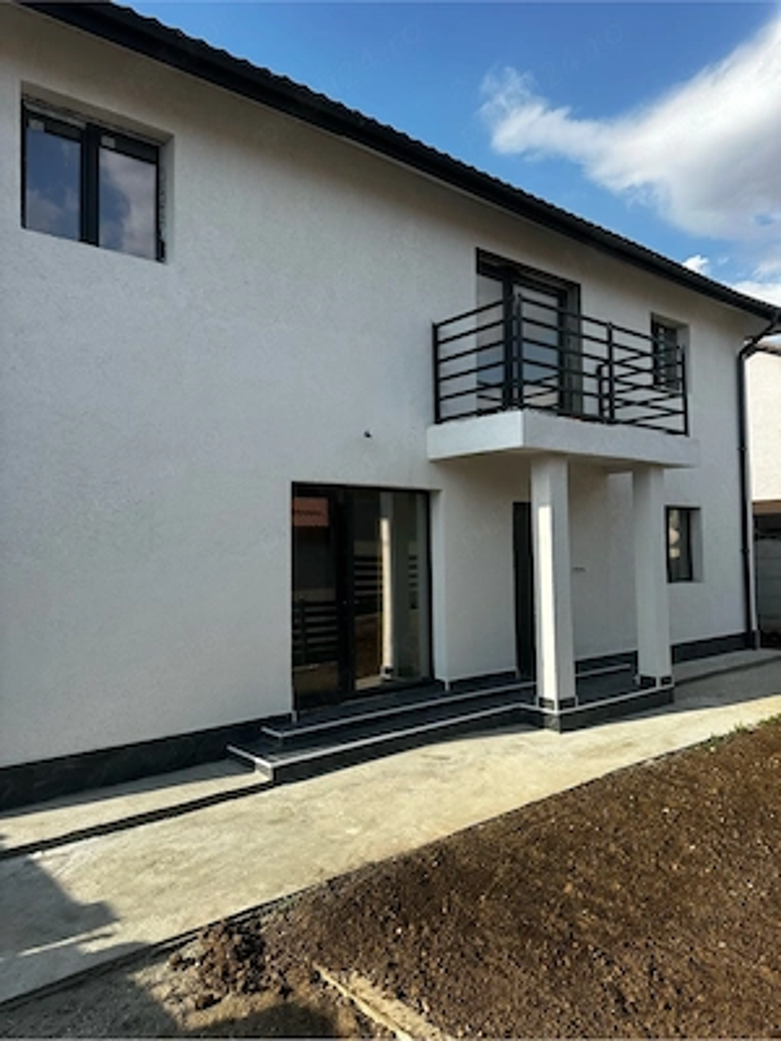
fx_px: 722
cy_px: 520
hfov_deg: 56.8
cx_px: 390
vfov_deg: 71.6
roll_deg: +0.3
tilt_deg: +2.9
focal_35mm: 24
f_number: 1.78
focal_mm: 6.86
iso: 80
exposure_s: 1/3472
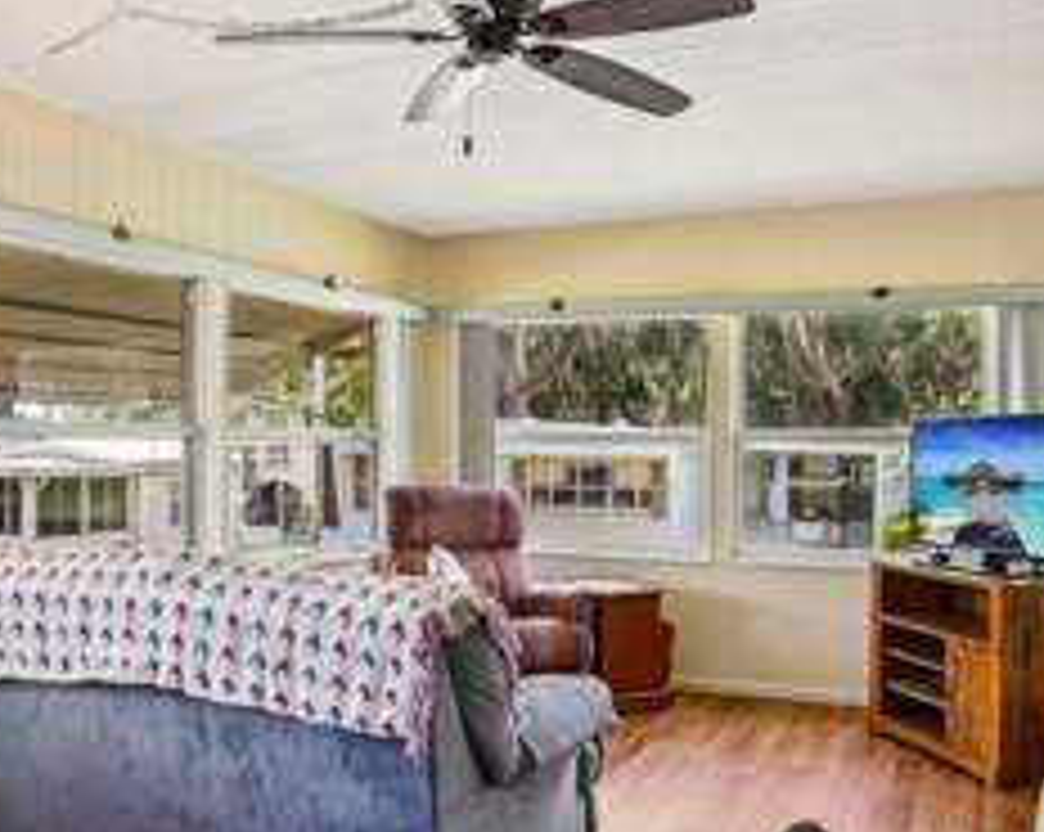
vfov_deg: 44.4
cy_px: 452
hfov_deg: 54.3
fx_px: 1018
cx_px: 540
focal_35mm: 33
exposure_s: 1/30
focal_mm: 17
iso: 320
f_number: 9
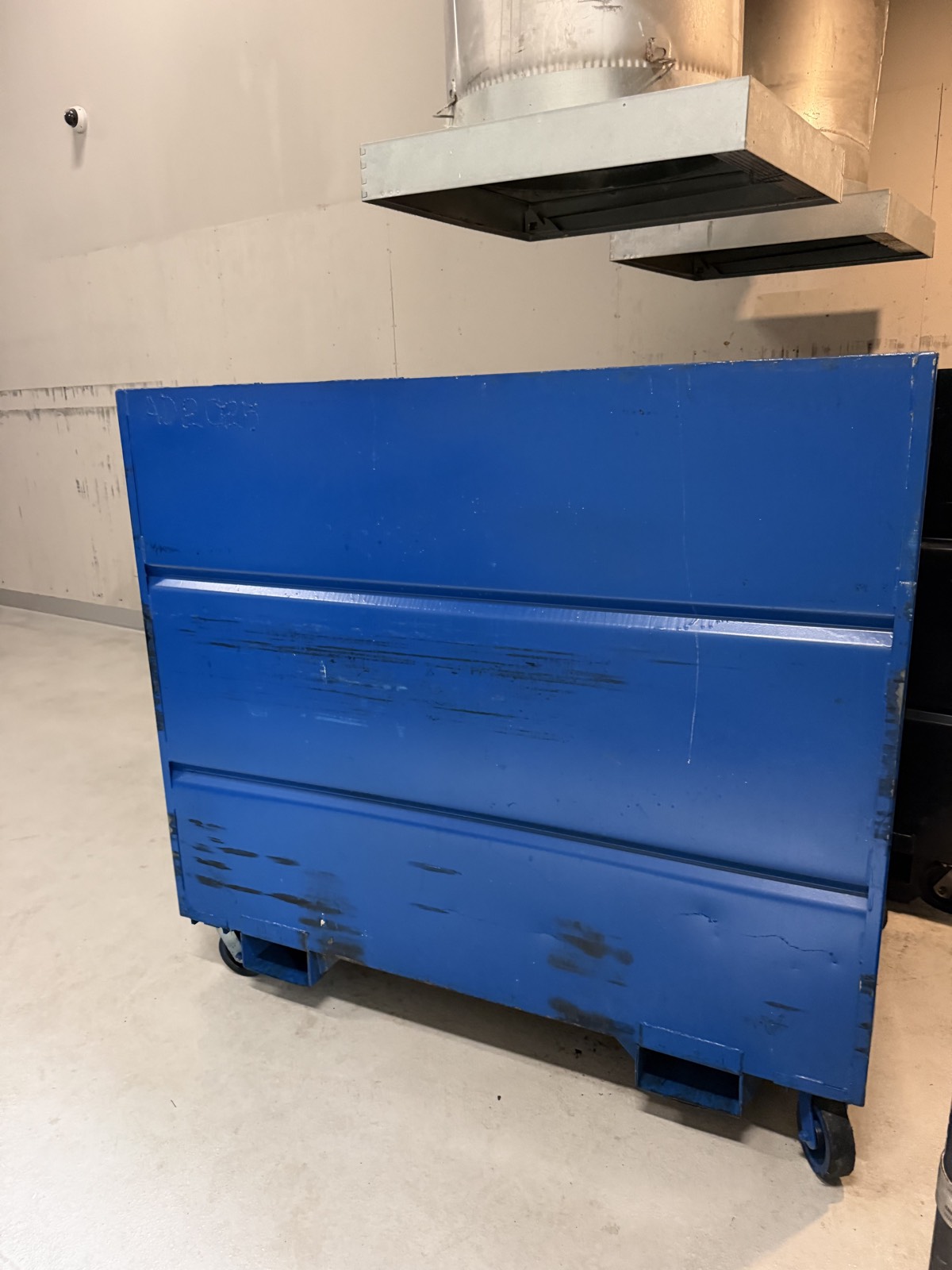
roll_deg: +3.1
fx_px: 880
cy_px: 635
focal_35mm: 24
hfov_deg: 56.8
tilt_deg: -14.5
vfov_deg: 71.6
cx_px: 476
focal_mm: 6.76
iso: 800
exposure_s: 1/60
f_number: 1.78
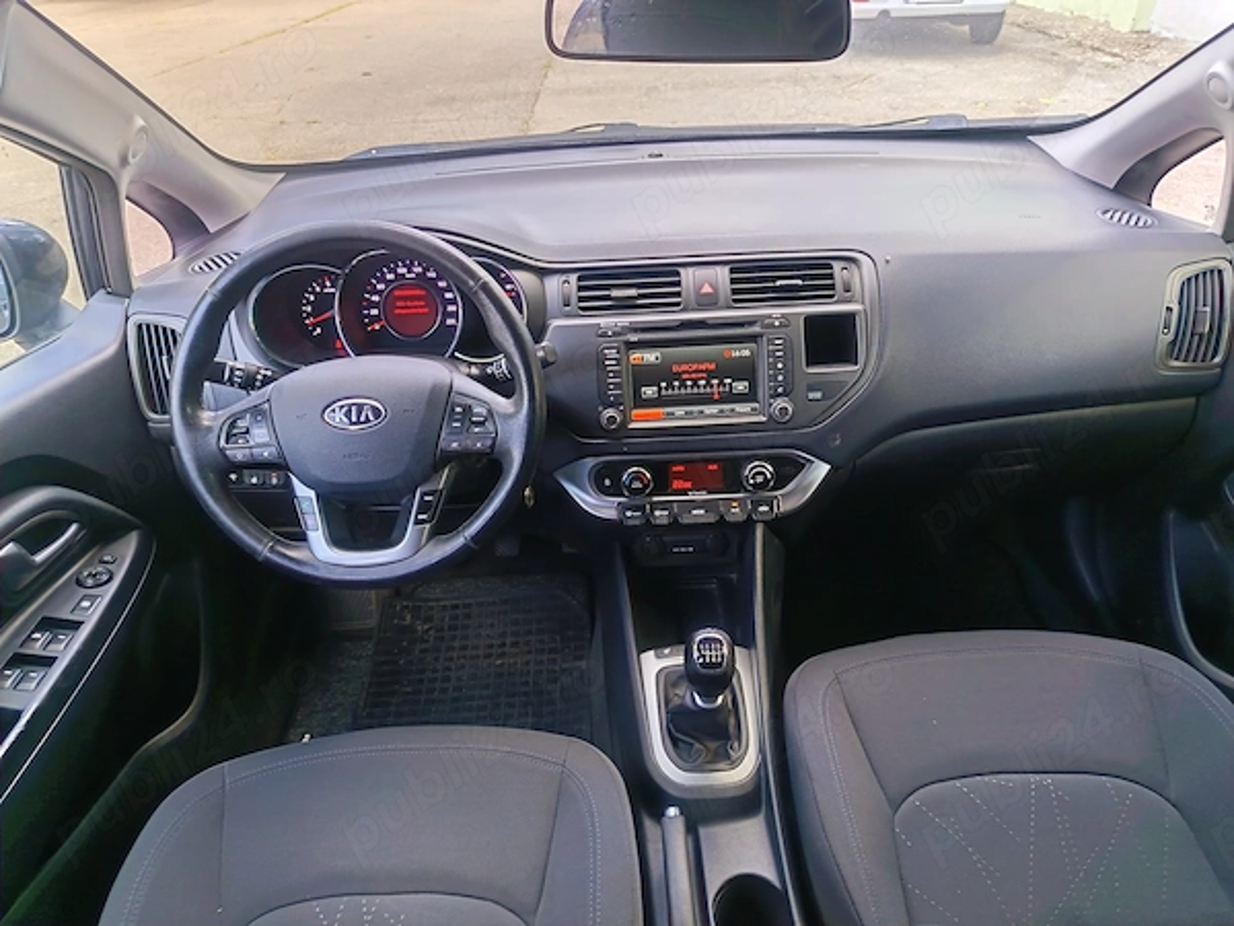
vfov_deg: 56.8
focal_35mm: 24
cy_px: 463
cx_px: 617
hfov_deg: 71.6
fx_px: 856
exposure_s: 1/50
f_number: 1.75
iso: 501
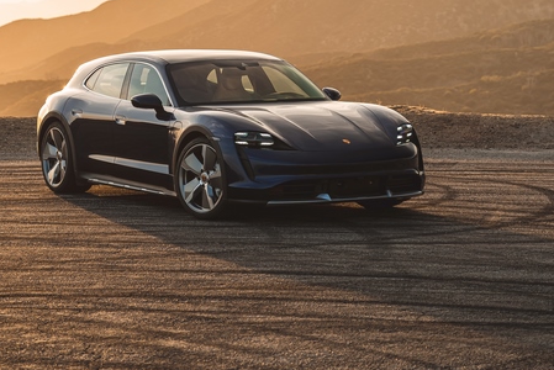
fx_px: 1848
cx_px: 202
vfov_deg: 11.4
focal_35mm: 120
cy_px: 98
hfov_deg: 17.0
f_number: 4
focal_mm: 77
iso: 50
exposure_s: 1/160
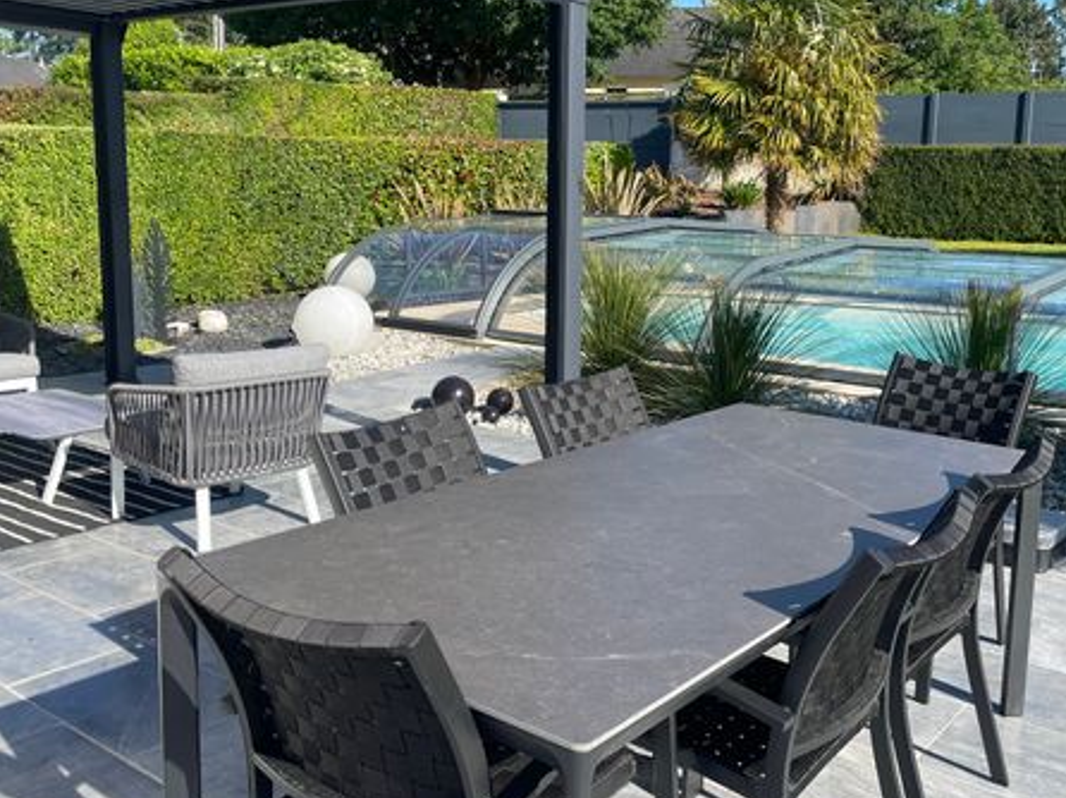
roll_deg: -1.2
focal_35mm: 35
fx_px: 1077
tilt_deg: -10.0
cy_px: 373
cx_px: 638
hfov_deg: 52.3
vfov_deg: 40.6
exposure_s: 1/2506
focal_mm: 4.2
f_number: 1.6
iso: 50
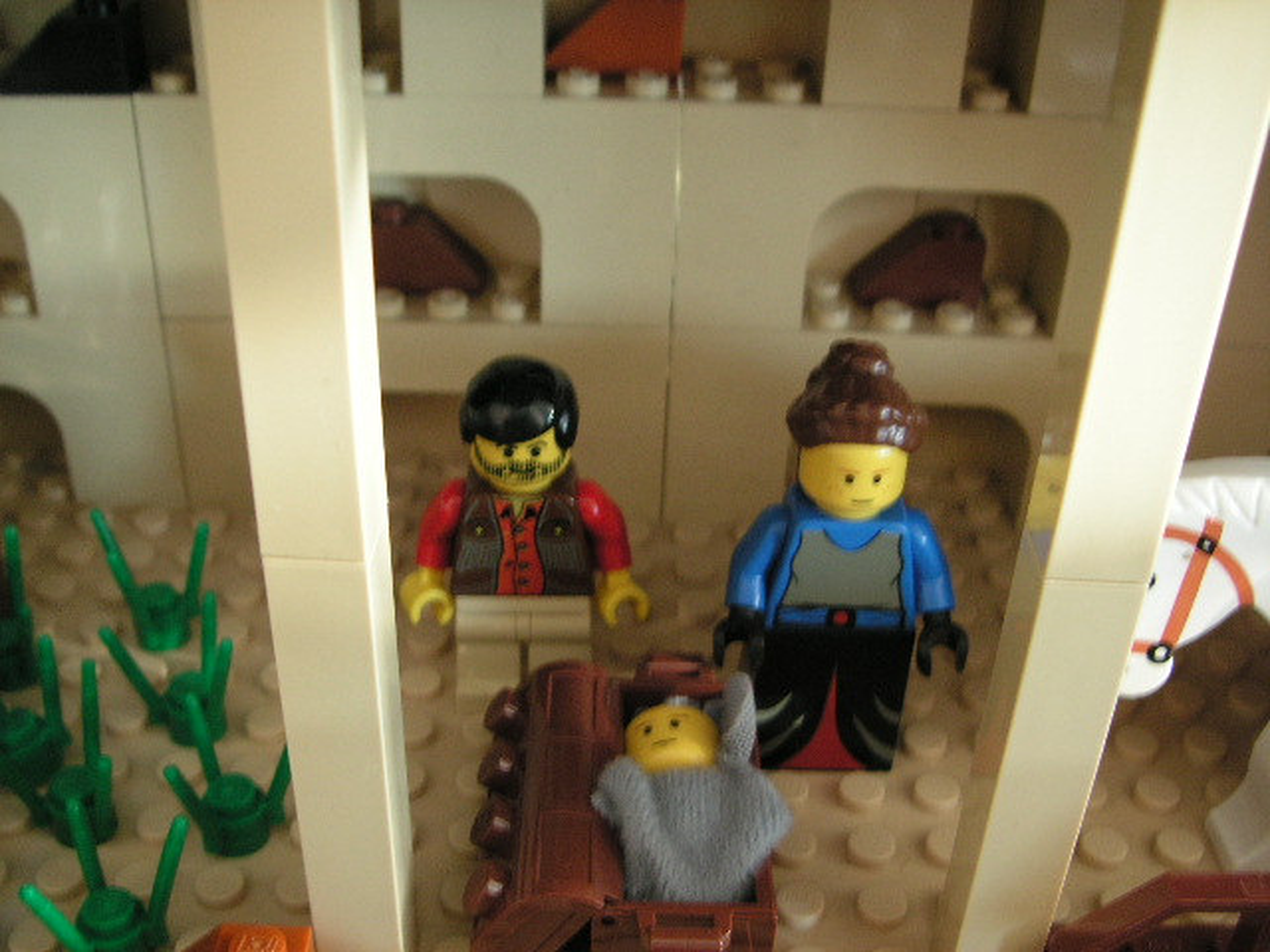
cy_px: 476
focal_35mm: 38
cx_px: 635
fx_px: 1394
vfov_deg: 37.7
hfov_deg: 49.0
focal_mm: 6.3
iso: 100
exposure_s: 1/10
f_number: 3.3
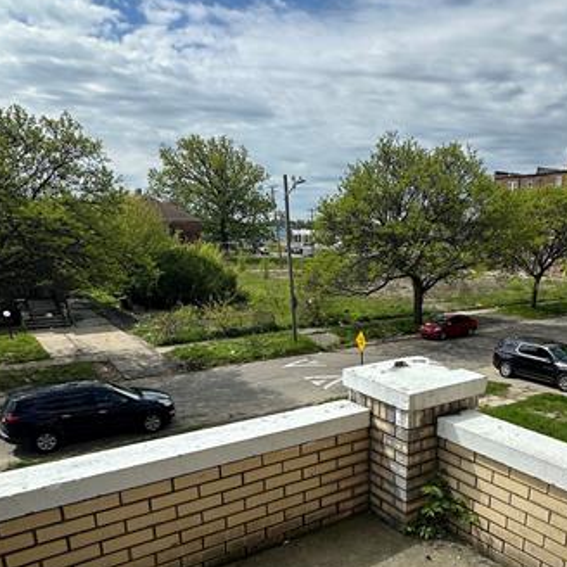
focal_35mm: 29
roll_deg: -1.2
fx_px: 537
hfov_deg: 54.7
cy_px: 396
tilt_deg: -17.2
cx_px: 368
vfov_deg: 54.0
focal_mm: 2.22
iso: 50
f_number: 2.2
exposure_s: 1/2257
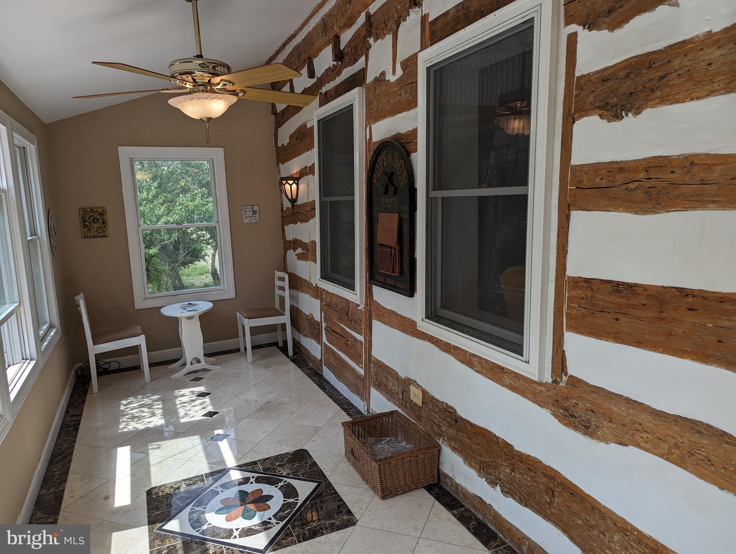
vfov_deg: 56.9
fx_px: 511
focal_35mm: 24
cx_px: 368
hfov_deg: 71.5
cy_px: 277
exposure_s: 1/478
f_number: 1.85
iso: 46
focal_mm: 6.81
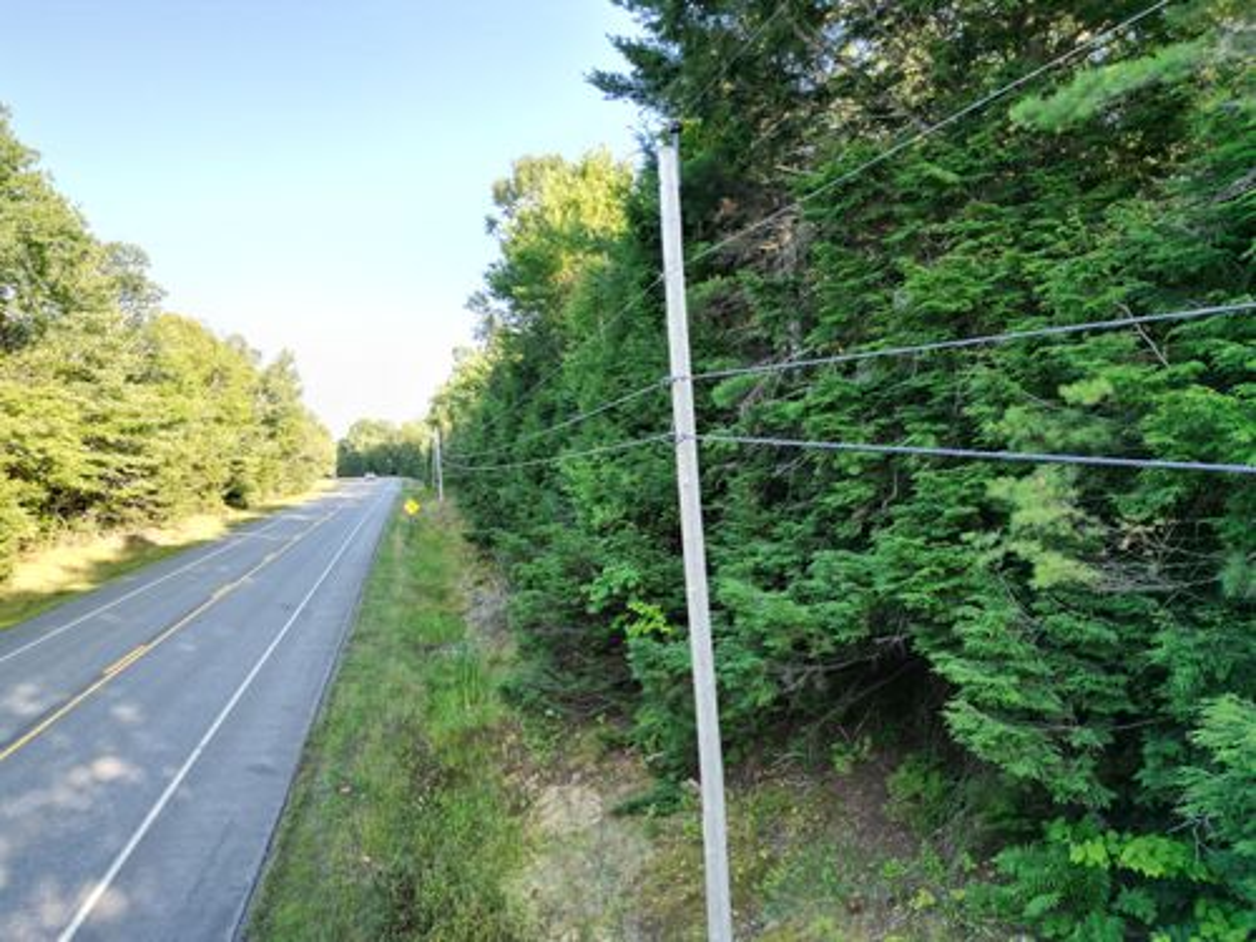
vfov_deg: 56.8
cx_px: 628
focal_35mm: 24
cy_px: 471
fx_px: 871
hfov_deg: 71.6
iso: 100
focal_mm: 6.72
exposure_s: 1/500
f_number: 1.7
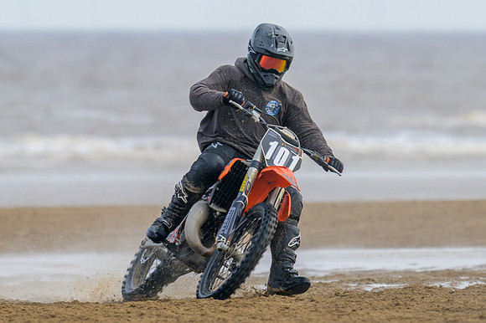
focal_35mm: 1094
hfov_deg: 1.9
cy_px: 174
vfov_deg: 1.3
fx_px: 14755
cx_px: 248
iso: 500
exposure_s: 1/640
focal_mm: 600
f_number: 8
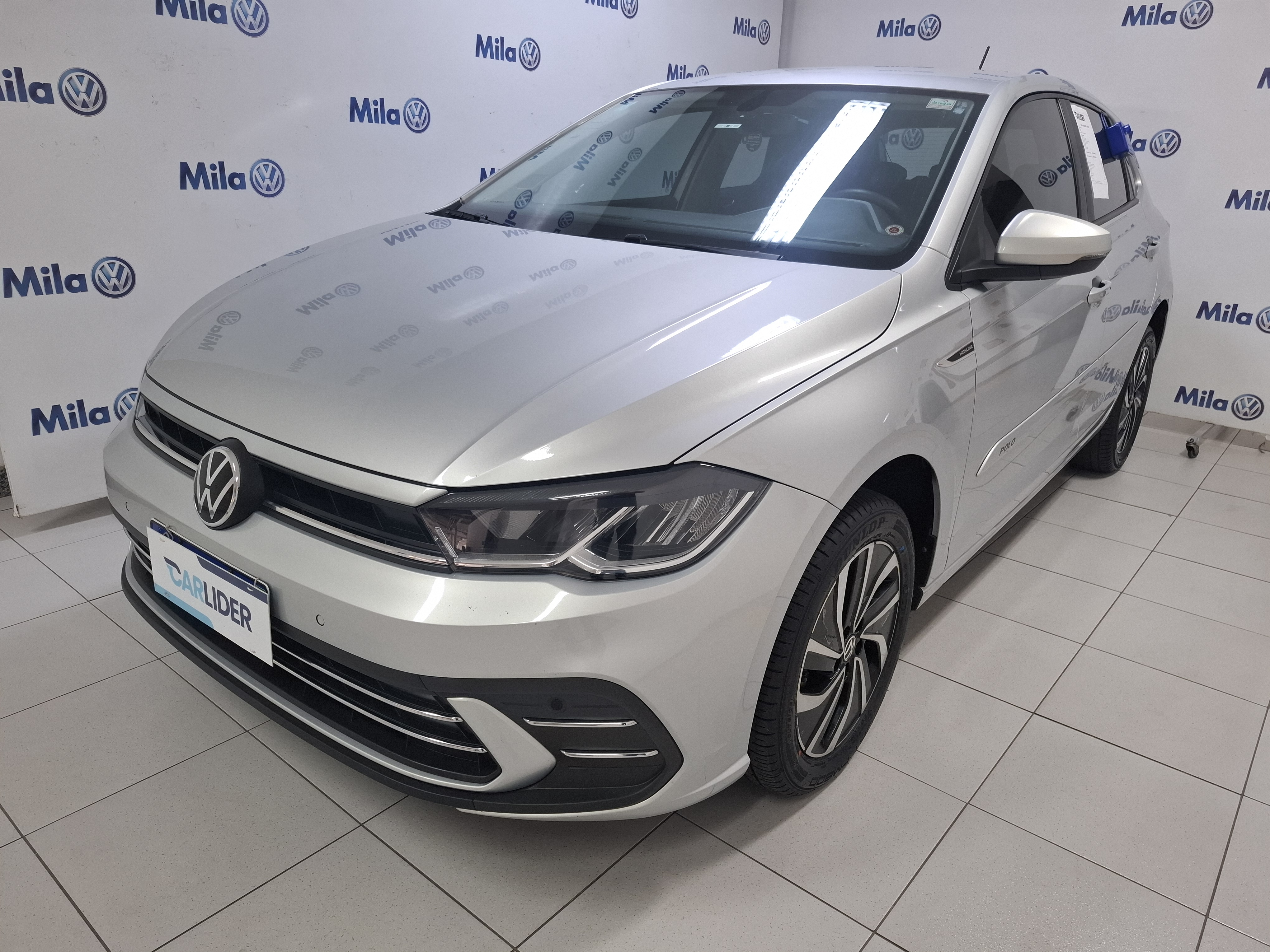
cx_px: 635
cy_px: 476
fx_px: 844
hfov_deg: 73.9
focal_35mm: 23
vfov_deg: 58.9
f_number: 1.8
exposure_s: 1/60
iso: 250
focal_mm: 5.54
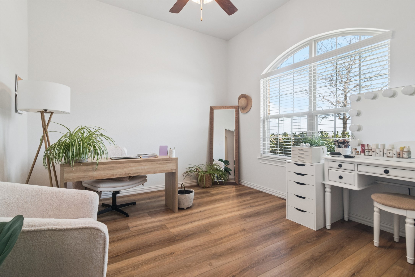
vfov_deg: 72.0
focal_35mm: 16
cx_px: 208
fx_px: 190
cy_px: 138
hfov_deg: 95.0
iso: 250
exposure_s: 1/25
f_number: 9
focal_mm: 11
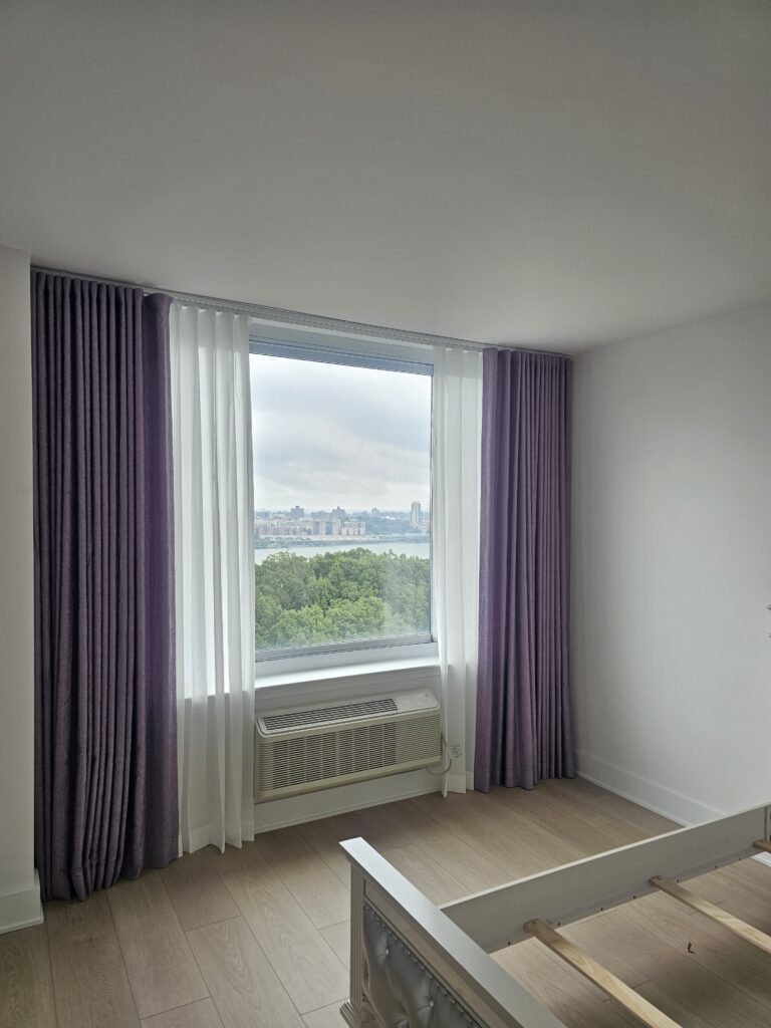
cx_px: 386
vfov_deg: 73.9
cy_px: 514
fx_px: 683
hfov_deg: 58.9
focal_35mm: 23
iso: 64
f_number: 1.7
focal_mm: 6.3
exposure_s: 1/180
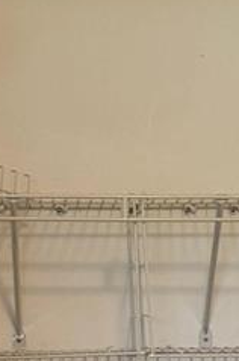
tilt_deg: -13.1
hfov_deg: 10.8
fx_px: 1258
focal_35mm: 126
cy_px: 601
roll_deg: +0.1
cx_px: 174
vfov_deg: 14.7
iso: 250
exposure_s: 1/60
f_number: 1.78
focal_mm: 6.76
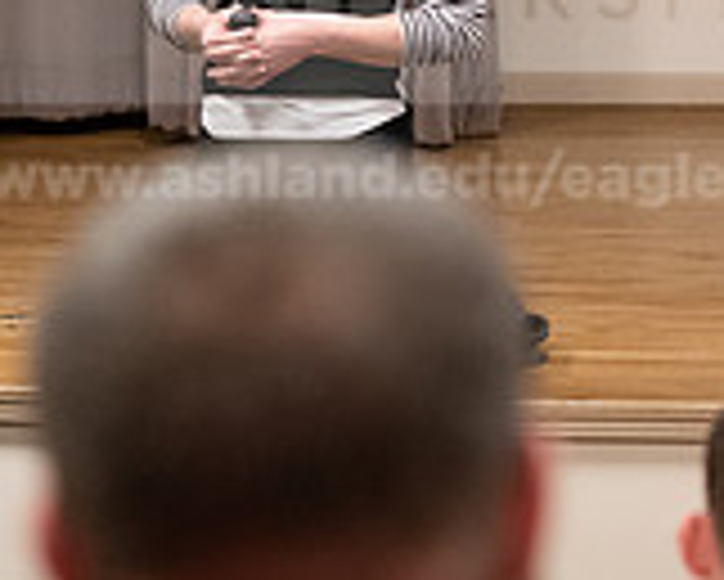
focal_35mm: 237
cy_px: 272
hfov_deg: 8.0
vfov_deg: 6.5
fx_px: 5081
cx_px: -216
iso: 2500
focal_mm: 70
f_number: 3.2
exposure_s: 1/200
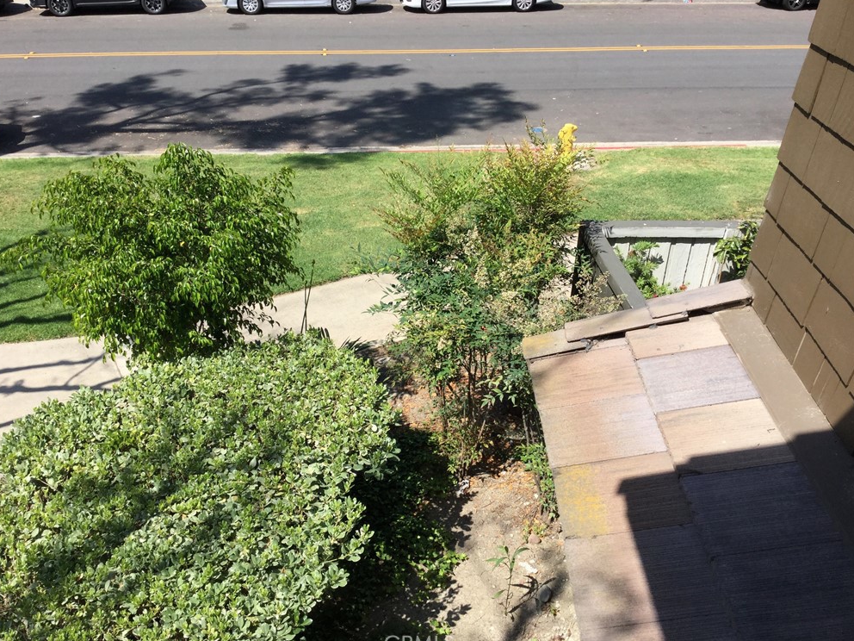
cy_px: 325
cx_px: 416
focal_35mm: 32
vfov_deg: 44.2
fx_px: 789
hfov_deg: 56.8
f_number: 2.4
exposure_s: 1/981
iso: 25
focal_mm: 3.3
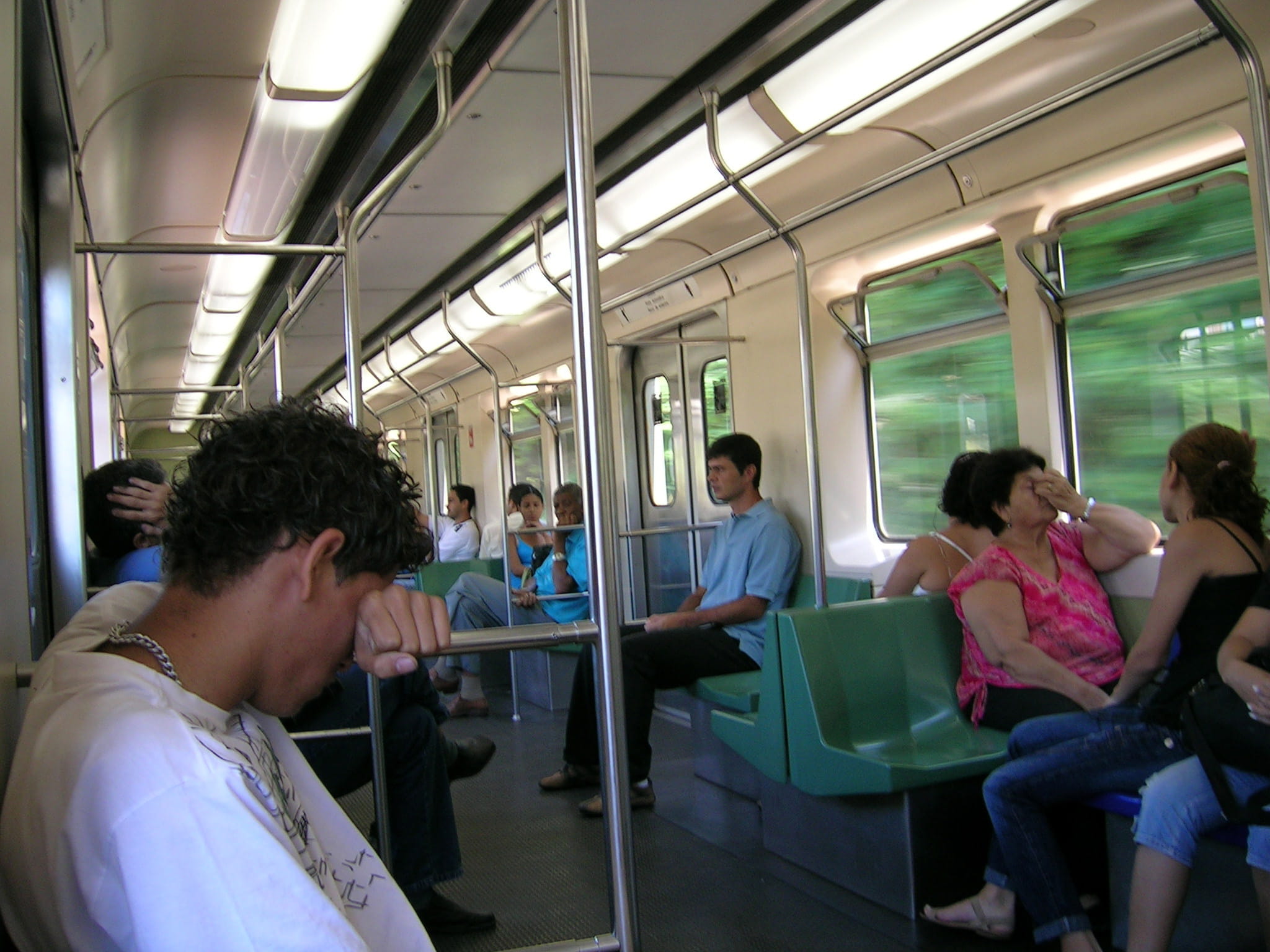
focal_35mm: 35
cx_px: 635
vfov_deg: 40.7
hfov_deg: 52.6
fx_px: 1284
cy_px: 476
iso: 50
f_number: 2.8
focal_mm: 5.4
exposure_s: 1/23
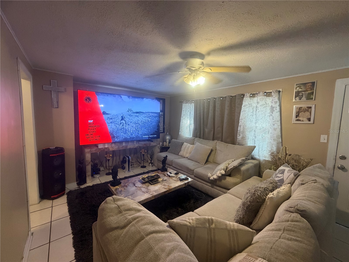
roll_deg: -1.1
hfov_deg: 102.1
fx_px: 141
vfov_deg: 85.7
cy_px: 131
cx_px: 174
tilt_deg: -5.5
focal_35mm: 14
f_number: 2.2
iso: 500
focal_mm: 2.22
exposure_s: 1/60
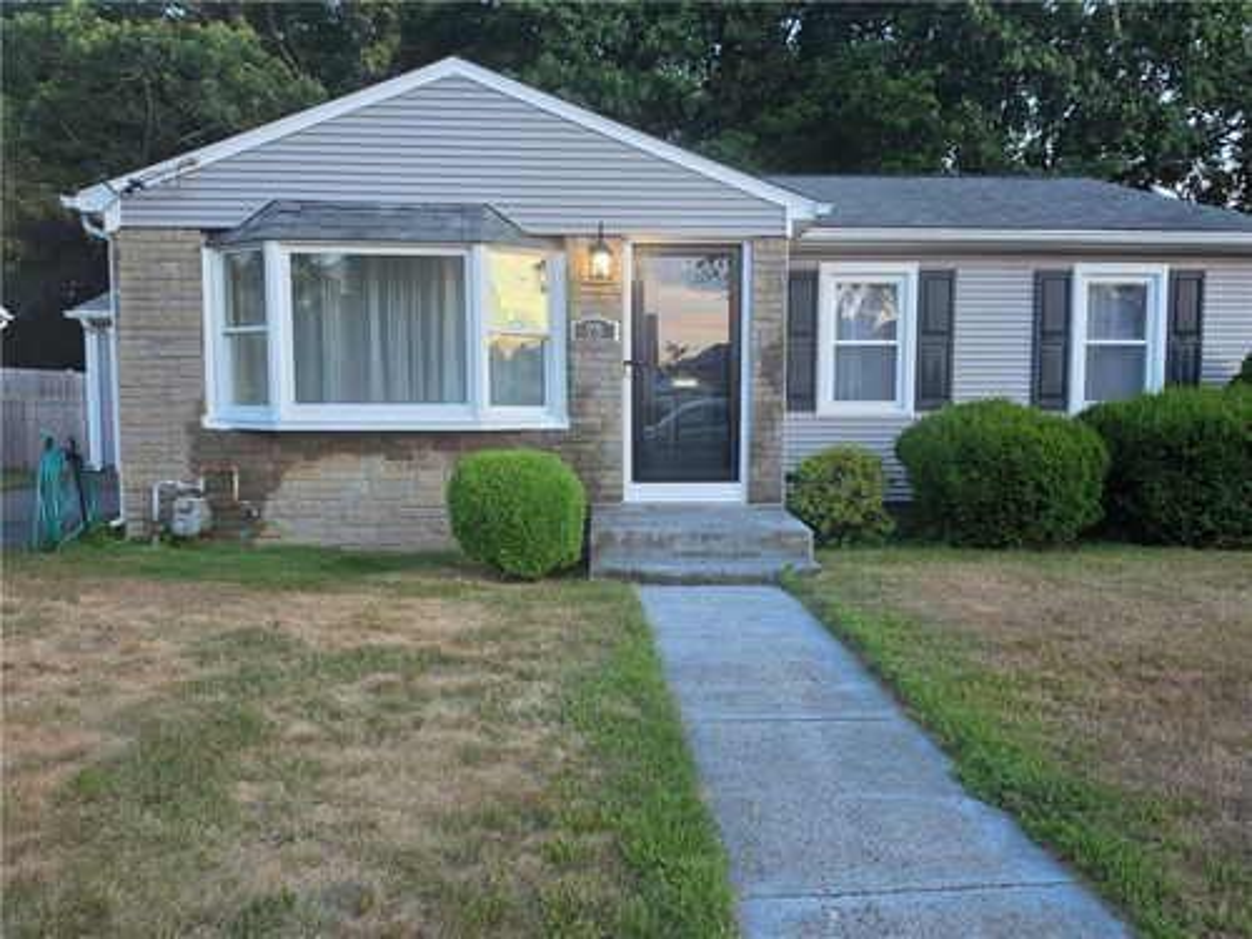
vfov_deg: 58.9
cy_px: 470
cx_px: 626
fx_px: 832
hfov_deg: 73.9
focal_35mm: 23
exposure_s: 1/120
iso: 200
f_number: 1.4
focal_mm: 6.5
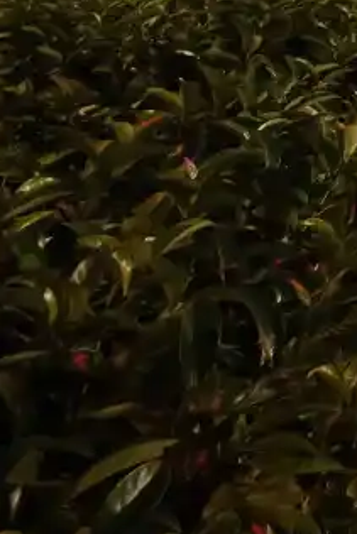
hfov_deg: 9.9
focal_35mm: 81
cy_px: -184
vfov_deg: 22.1
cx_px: 1205
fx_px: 1203
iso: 50
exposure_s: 8
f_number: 11
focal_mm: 17
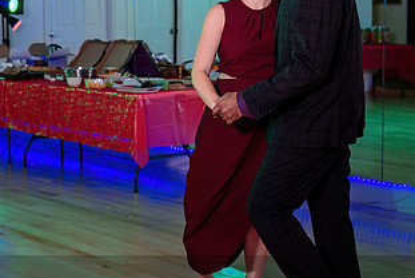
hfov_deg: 22.9
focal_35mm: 87
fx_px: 1004
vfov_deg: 15.7
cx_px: 68
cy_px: 98
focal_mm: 35
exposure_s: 1/200
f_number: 2.8
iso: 500
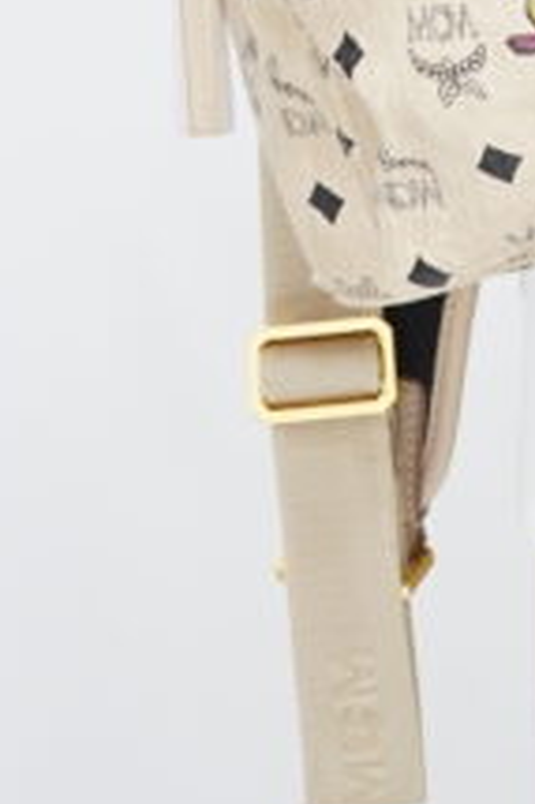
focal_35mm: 238
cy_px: -969
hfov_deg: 5.7
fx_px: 5314
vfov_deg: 8.1
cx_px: 937
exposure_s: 1/6
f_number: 6.3
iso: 640
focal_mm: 50
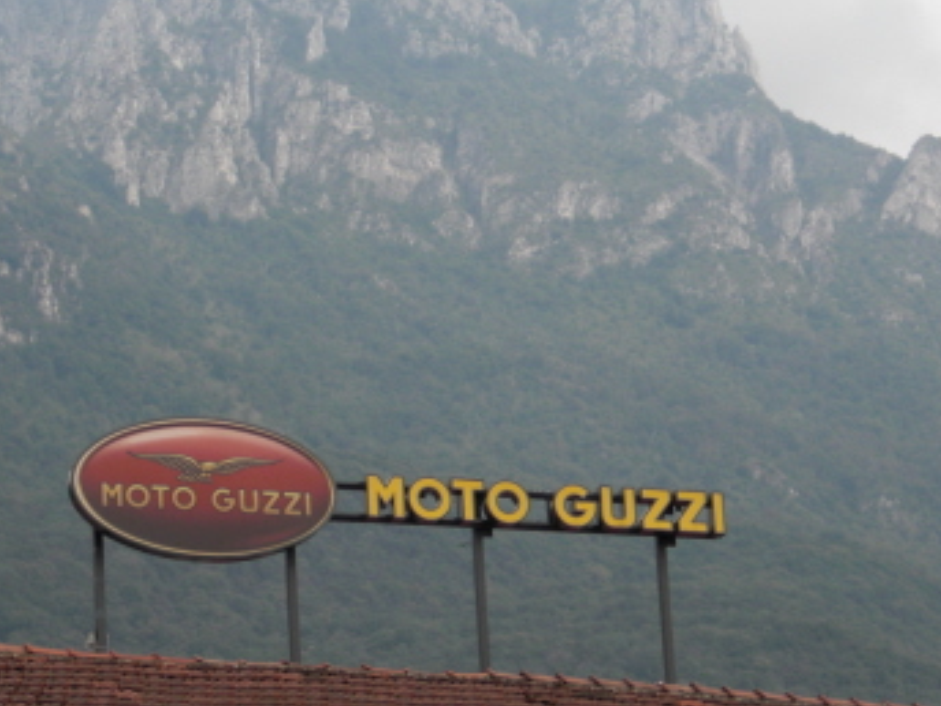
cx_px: 438
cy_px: 410
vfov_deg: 7.4
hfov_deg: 9.8
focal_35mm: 201
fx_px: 5464
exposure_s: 1/250
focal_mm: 18.9
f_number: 5.3
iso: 50
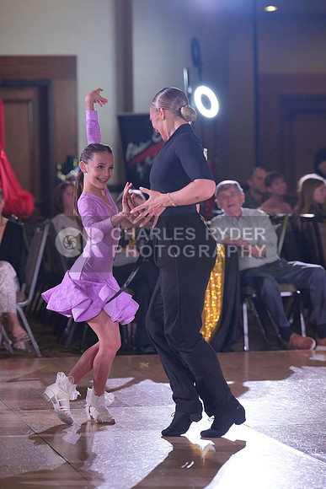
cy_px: 244
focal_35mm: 141
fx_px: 1914
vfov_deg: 14.5
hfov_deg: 9.7
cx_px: 163
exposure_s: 1/500
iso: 2000
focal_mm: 141
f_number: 4
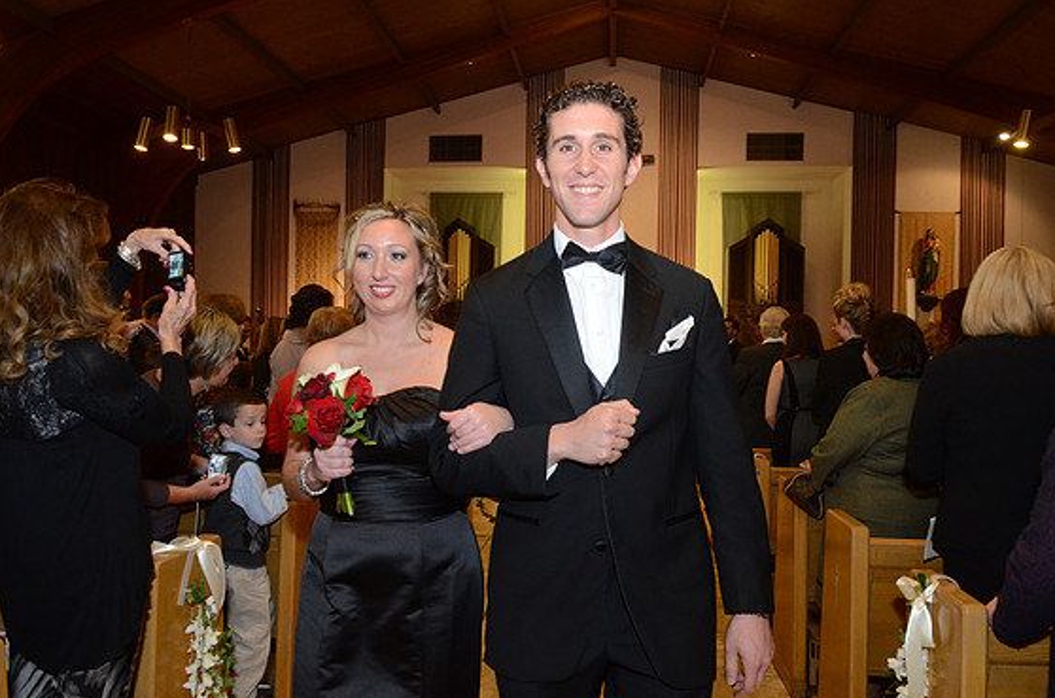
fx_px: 775
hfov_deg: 68.5
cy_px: 361
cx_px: 514
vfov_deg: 48.4
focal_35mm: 27
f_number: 5.6
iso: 2000
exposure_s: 1/60
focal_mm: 17
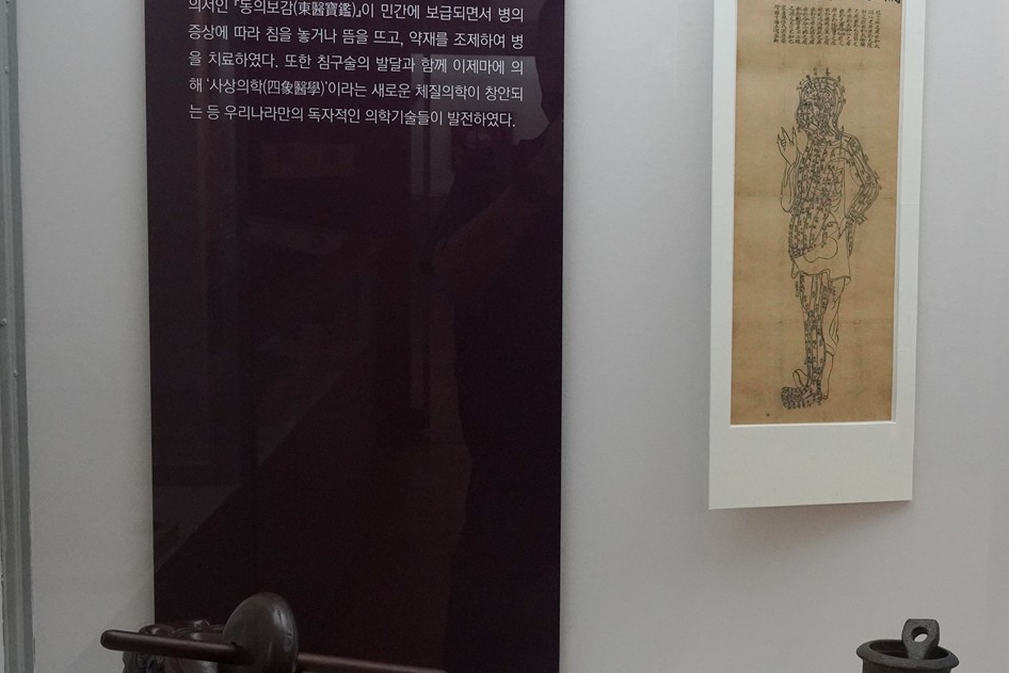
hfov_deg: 26.8
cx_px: 823
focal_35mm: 74
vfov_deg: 18.4
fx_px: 2074
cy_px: 390
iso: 3200
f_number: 11
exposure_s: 1/100
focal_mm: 35
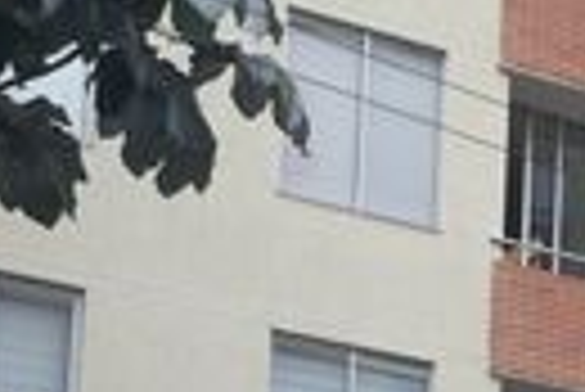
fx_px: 3042
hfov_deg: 10.6
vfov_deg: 7.3
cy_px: 392
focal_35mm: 187
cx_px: 866
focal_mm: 5.8
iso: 100
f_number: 2.8
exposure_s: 1/800
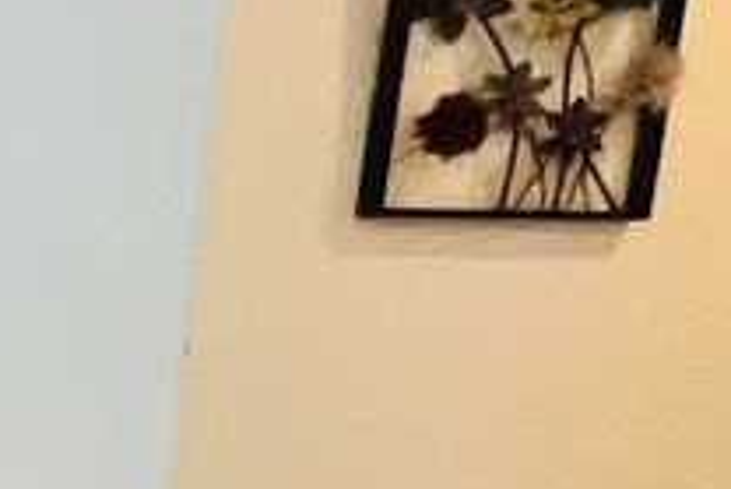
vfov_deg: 12.6
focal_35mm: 104
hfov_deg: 8.8
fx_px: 2113
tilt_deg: -6.4
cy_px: 721
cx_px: -2014
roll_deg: -0.9
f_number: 1.8
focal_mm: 1.57
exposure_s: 1/60
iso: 250
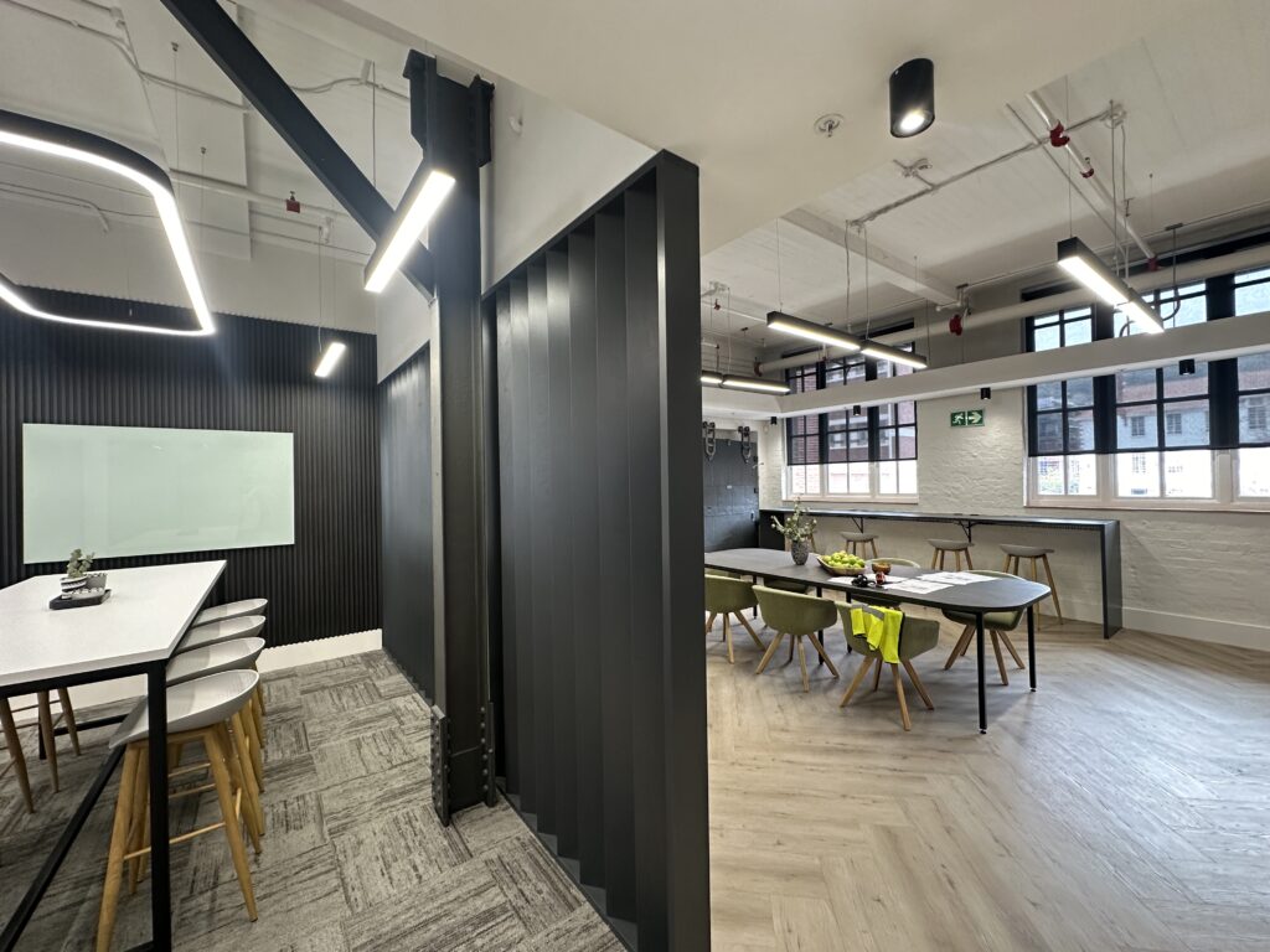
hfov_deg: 102.1
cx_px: 635
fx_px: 514
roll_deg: +1.4
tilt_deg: +1.4
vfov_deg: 85.7
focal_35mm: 14
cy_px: 476
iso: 160
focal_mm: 2.22
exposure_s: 1/50
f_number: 2.2
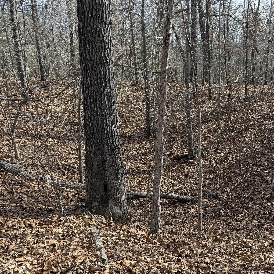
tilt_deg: -15.9
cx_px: 206
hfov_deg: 43.5
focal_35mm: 37
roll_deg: +3.1
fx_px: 331
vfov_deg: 44.9
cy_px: 146
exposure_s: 1/1032
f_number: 1.78
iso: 100
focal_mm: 6.76
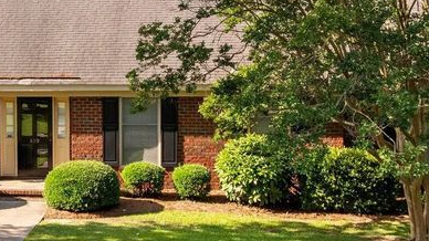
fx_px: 785
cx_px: 42
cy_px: 125
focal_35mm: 69
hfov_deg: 29.3
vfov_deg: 17.5
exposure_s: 1/1000
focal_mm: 12.29
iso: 140
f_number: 2.8
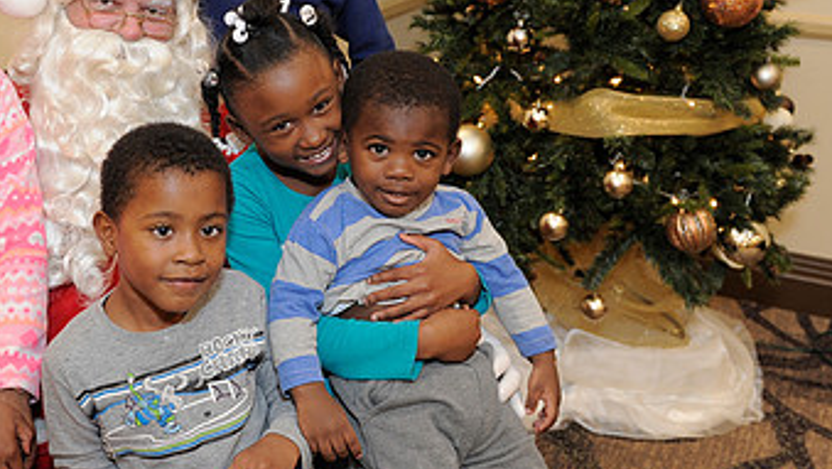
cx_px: 236
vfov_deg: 27.5
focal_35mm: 43
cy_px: 135
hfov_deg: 46.1
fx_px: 949
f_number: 4
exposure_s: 1/100
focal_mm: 24
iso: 1600
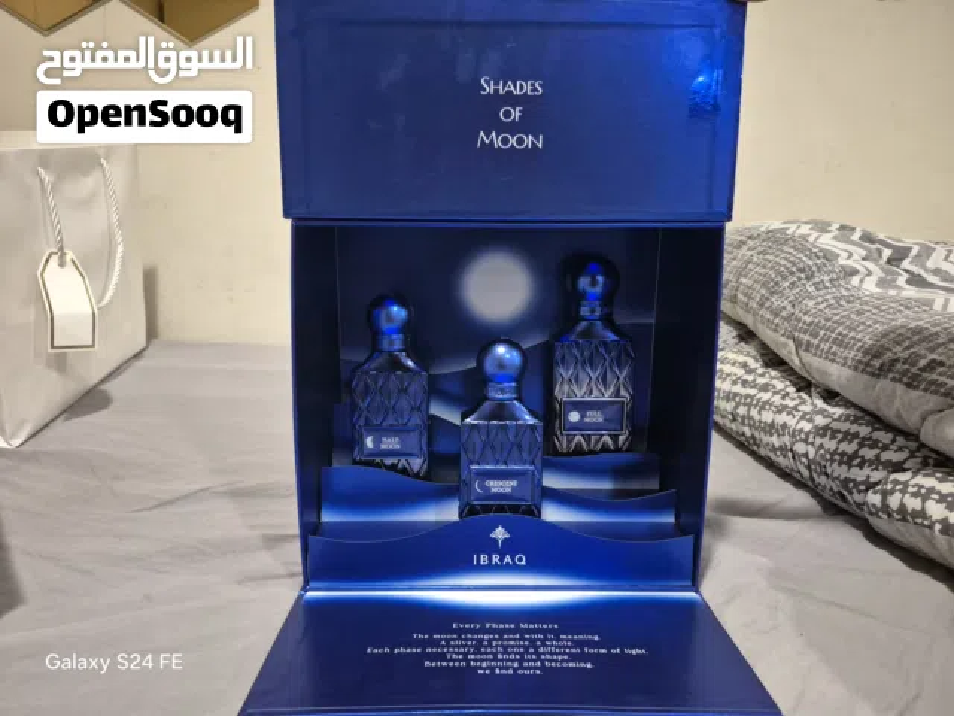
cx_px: 477
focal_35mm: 23
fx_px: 634
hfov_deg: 73.9
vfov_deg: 58.9
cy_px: 358
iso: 2000
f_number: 1.8
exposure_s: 1/100
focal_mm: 5.4
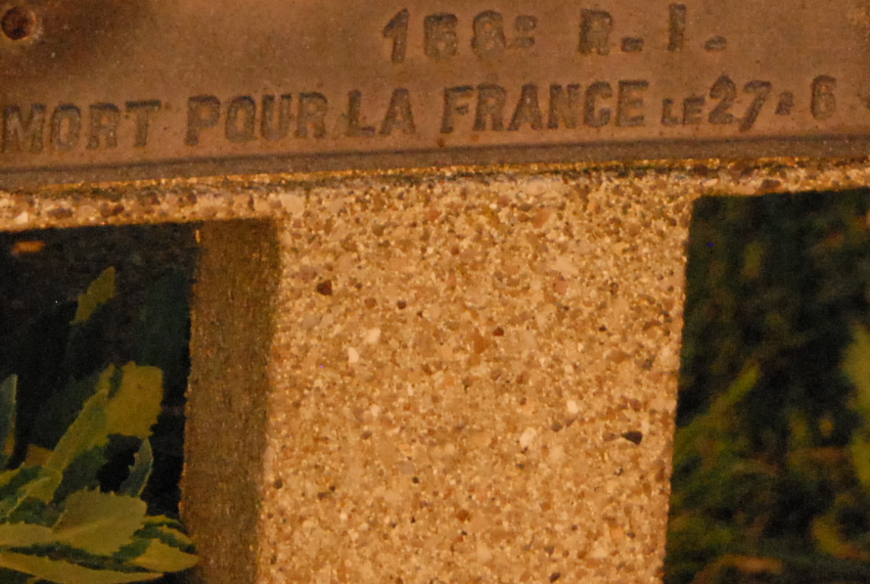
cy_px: -357
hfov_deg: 6.0
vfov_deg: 4.0
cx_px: 465
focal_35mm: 342
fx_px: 8283
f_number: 7.1
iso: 1600
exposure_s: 1/1600
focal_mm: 70
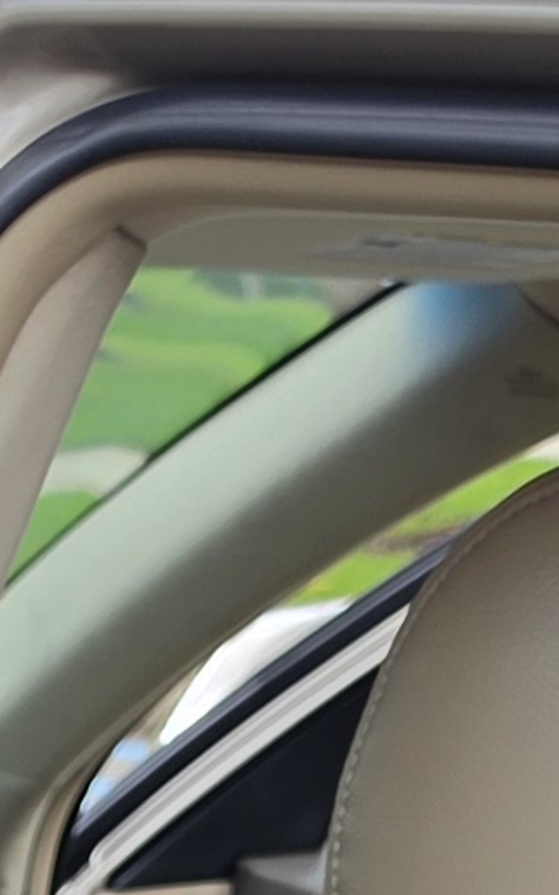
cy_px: 2238
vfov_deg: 9.7
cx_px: -455
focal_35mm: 189
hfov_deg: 6.8
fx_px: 4612
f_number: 1.4
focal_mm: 6.5
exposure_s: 1/180
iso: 16
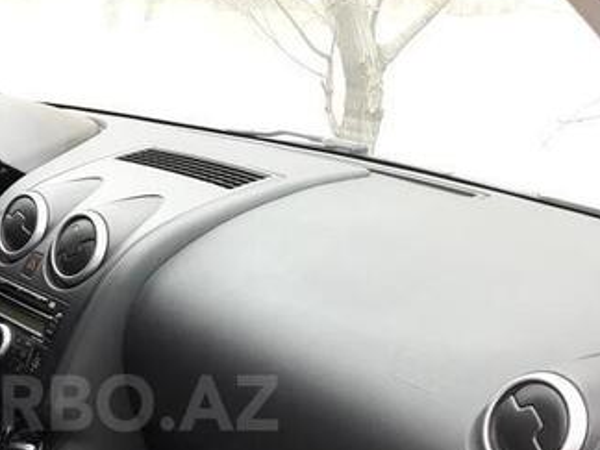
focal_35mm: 55
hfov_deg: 33.5
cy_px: 403
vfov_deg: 25.7
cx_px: 89
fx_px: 953
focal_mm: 3.71
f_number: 1.7
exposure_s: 1/33
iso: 200
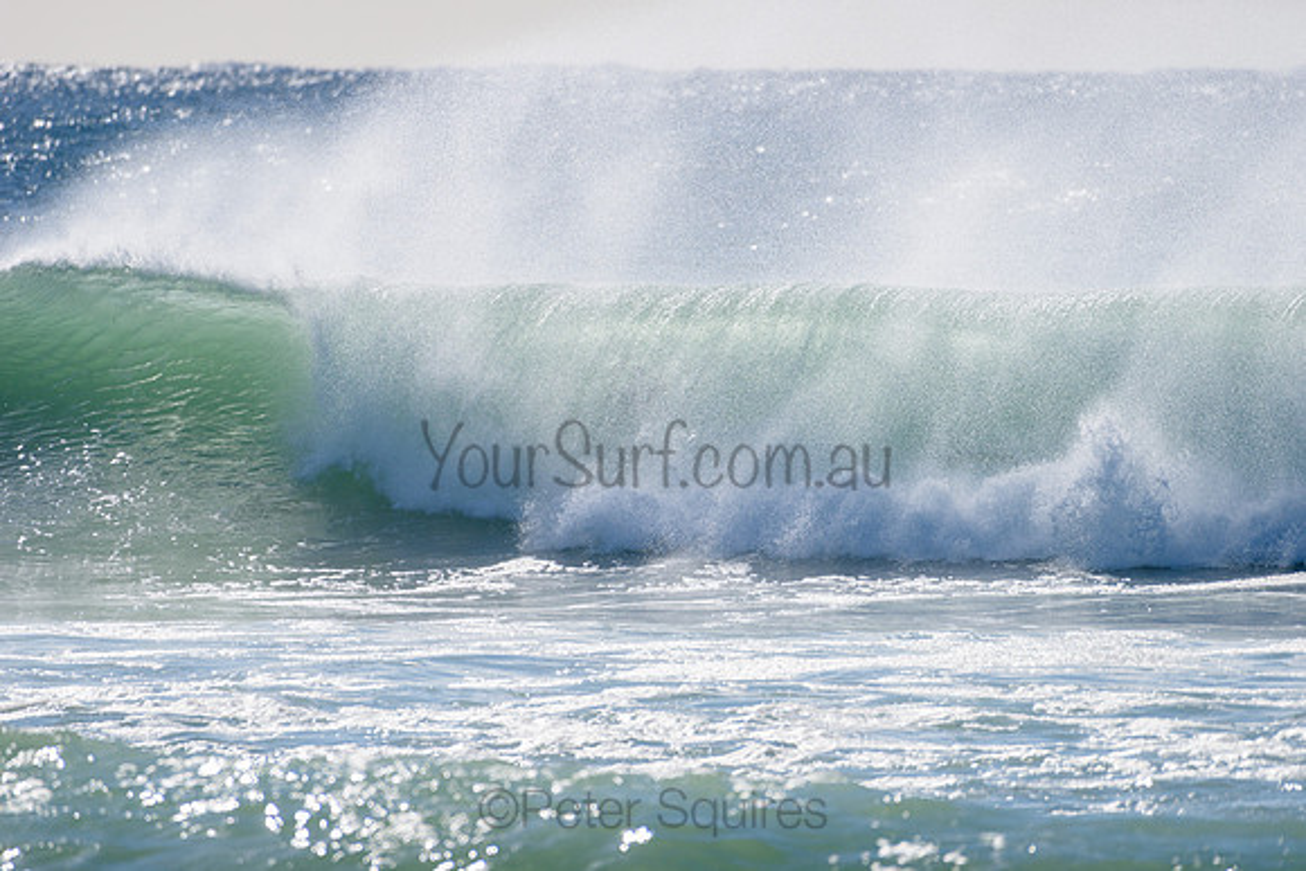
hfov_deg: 4.0
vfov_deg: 2.7
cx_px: 661
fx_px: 18524
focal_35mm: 511
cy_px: 436
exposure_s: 1/2000
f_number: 5.6
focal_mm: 500
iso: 160
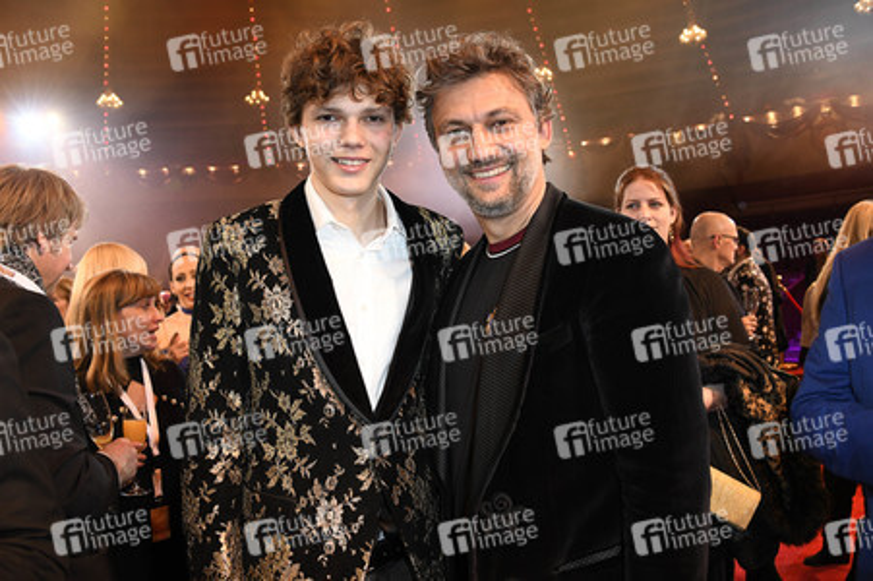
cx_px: 436
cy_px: 290
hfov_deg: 65.5
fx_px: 678
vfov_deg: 46.3
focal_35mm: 28
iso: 1600
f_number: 6.3
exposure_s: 1/160
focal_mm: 28
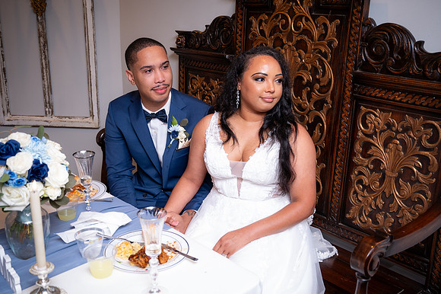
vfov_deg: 35.0
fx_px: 465
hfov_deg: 50.7
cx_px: 220
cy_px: 147
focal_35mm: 38
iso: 1250
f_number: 4
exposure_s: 1/200
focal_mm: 38
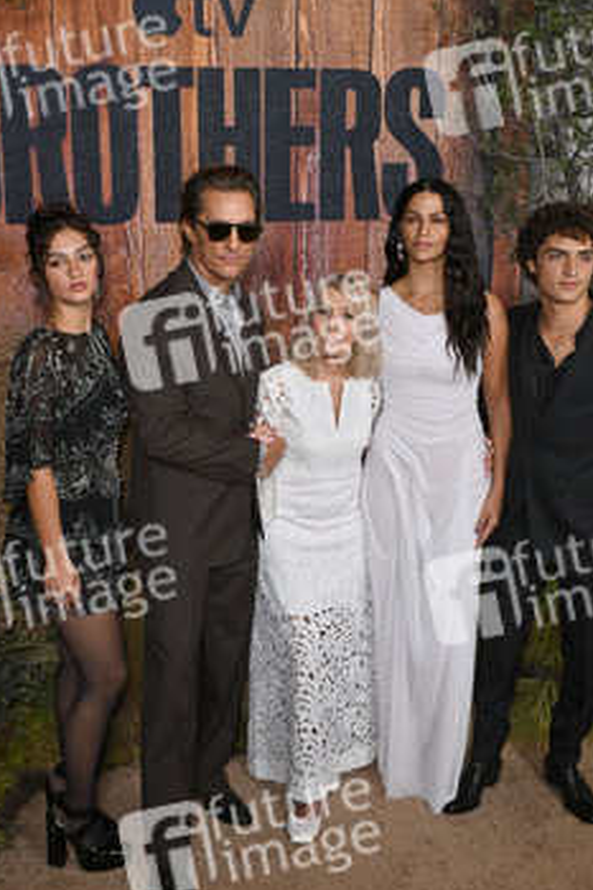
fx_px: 989
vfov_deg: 48.5
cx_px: 323
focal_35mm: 40
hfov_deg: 33.3
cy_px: 458
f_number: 7.1
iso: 1000
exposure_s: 1/250
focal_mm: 35
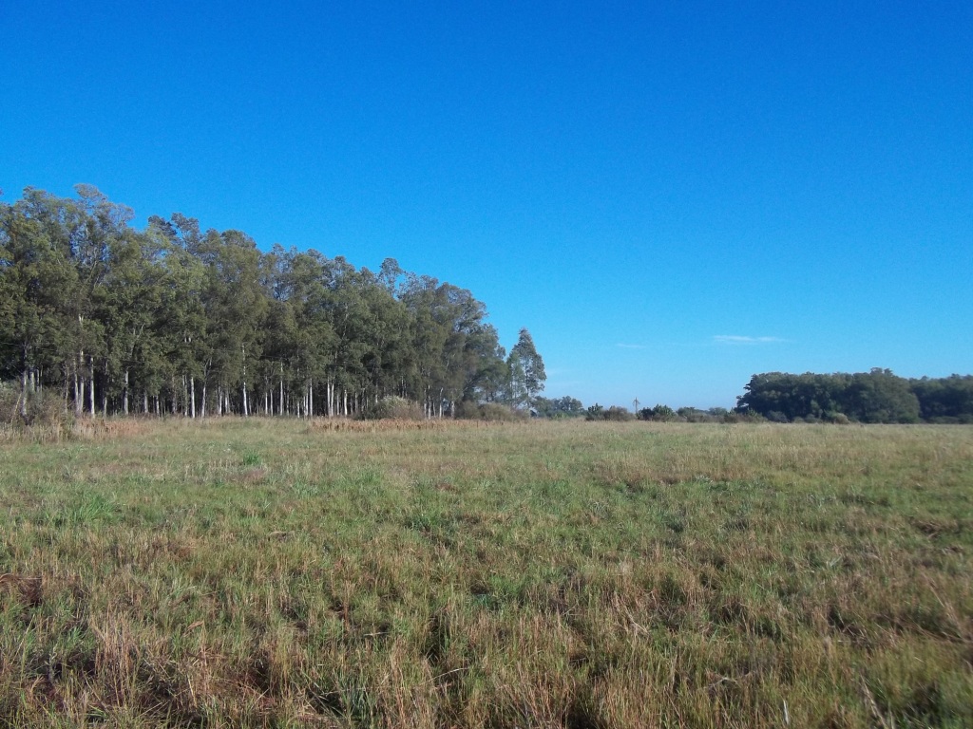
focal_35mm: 32
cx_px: 486
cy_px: 364
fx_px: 899
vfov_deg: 44.2
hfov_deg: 56.8
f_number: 5.5
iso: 80
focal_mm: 5.7
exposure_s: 1/400
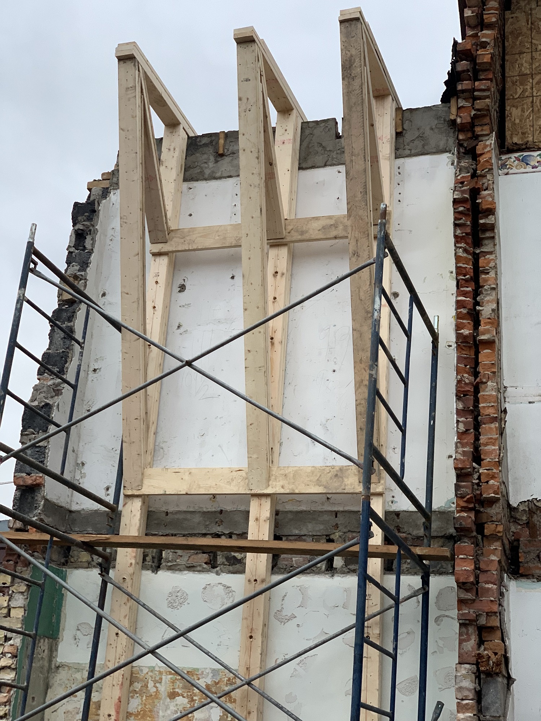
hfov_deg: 28.0
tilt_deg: +20.5
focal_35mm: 52
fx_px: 1084
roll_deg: -4.4
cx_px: 270
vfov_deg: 36.8
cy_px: 360
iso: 80
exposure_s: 1/122
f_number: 2.4
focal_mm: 6
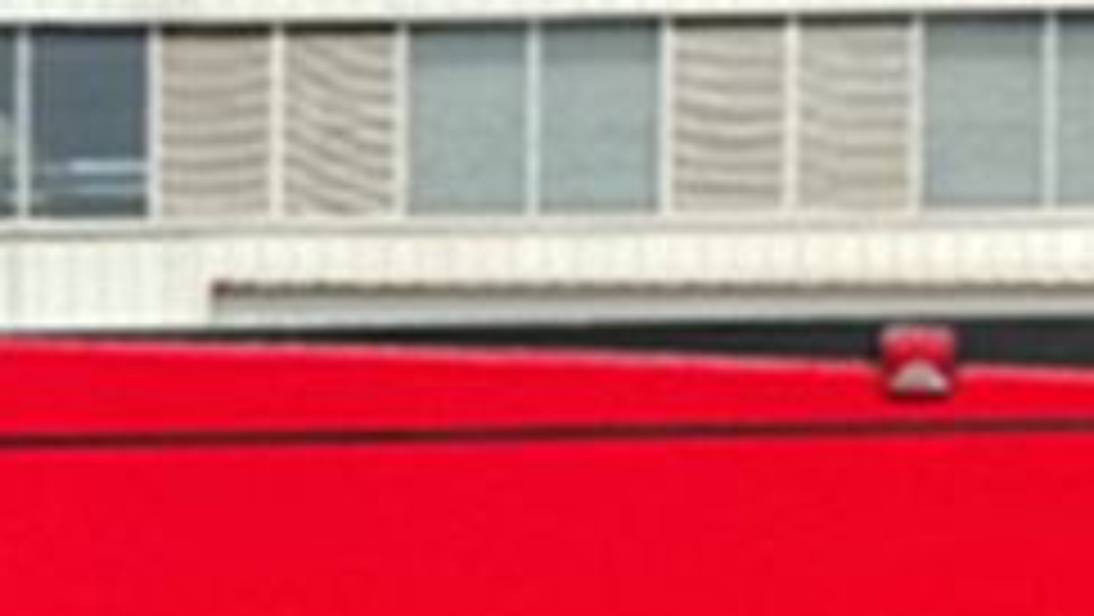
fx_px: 3222
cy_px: 807
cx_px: 450
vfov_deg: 10.7
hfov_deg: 19.3
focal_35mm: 111
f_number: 1.9
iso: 197
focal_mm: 5.52
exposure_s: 1/2000
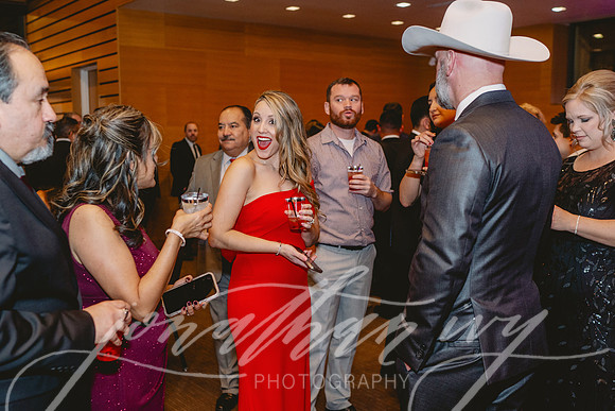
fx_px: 657
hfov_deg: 50.1
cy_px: 205
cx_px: 277
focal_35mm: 38
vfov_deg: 34.7
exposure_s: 1/125
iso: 1600
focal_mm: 35
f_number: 2.8
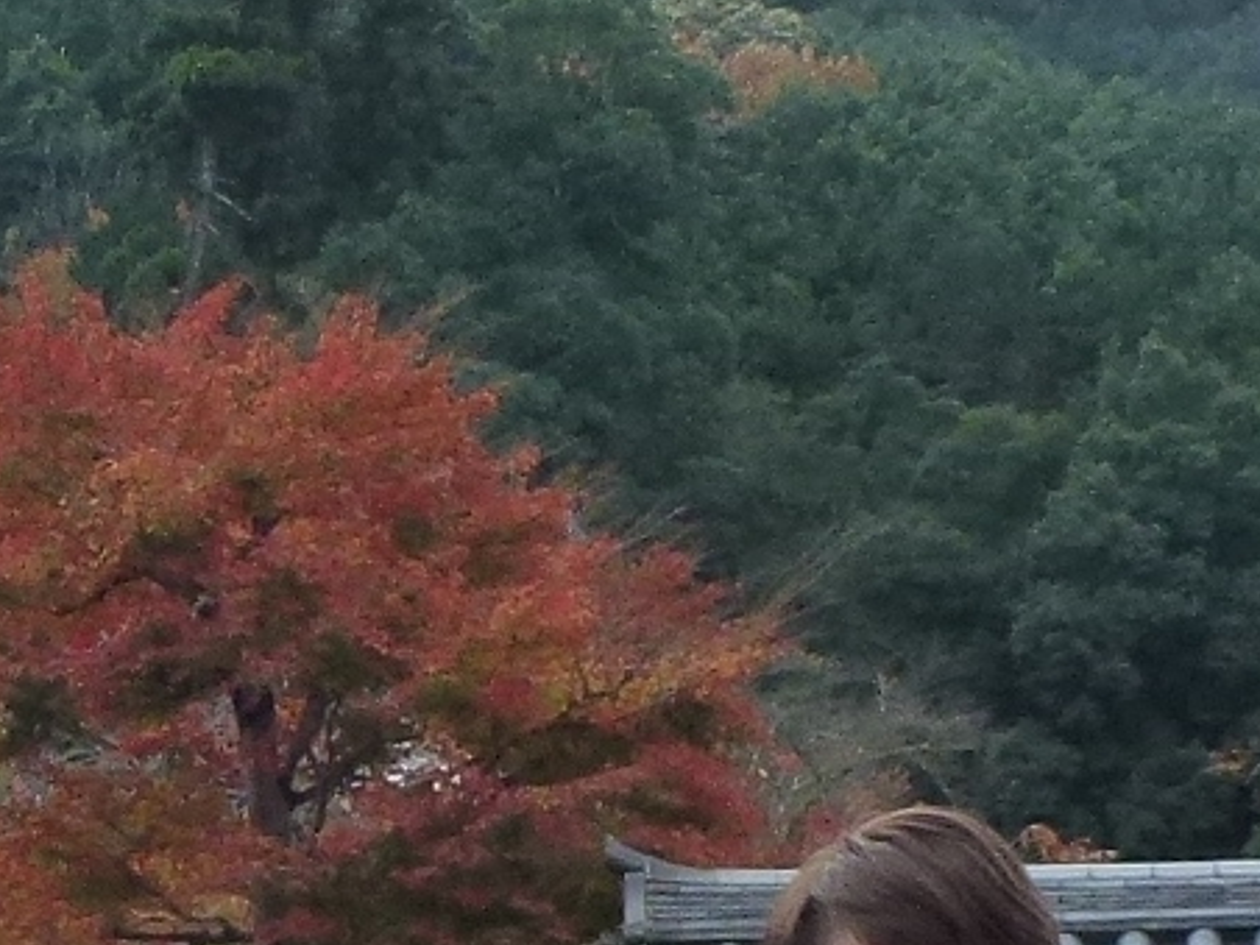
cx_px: 75
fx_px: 4950
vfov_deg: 10.7
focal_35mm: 136
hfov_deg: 14.3
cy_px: 1224
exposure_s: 1/200
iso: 160
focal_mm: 4.3
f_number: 4
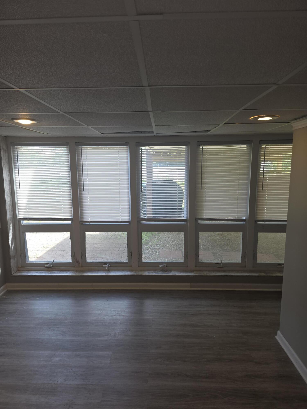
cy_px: 204
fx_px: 272
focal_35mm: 23
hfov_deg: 58.9
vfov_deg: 73.9
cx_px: 154
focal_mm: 6.3
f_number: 1.7
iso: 16
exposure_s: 1/60
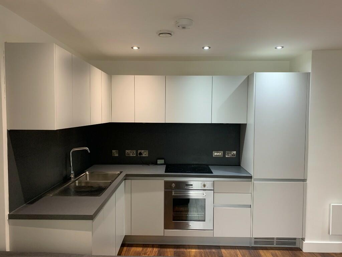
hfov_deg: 67.3
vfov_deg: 53.1
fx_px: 257
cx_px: 171
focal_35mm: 26
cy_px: 128
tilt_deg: -3.3
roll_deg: -0.1
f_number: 1.8
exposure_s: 1/60
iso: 250
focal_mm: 4.25
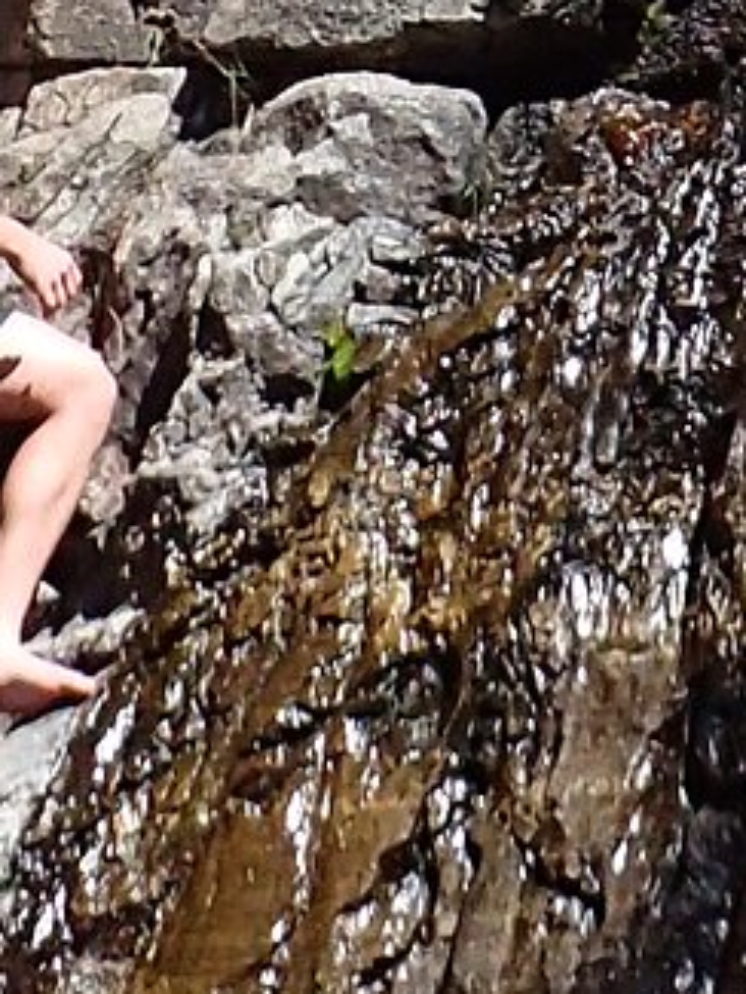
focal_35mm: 164
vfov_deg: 10.2
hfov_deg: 9.0
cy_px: -1552
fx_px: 4709
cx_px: 832
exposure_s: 1/500
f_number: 8
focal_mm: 4.5
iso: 320
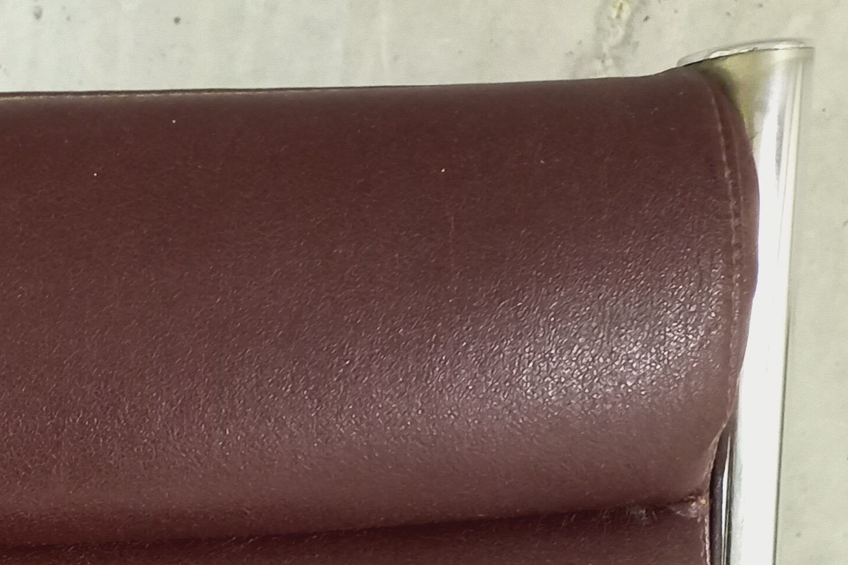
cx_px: -129
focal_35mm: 72
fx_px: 1696
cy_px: 806
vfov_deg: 17.3
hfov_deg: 25.6
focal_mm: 4.65
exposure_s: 1/20
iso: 1250
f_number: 1.8
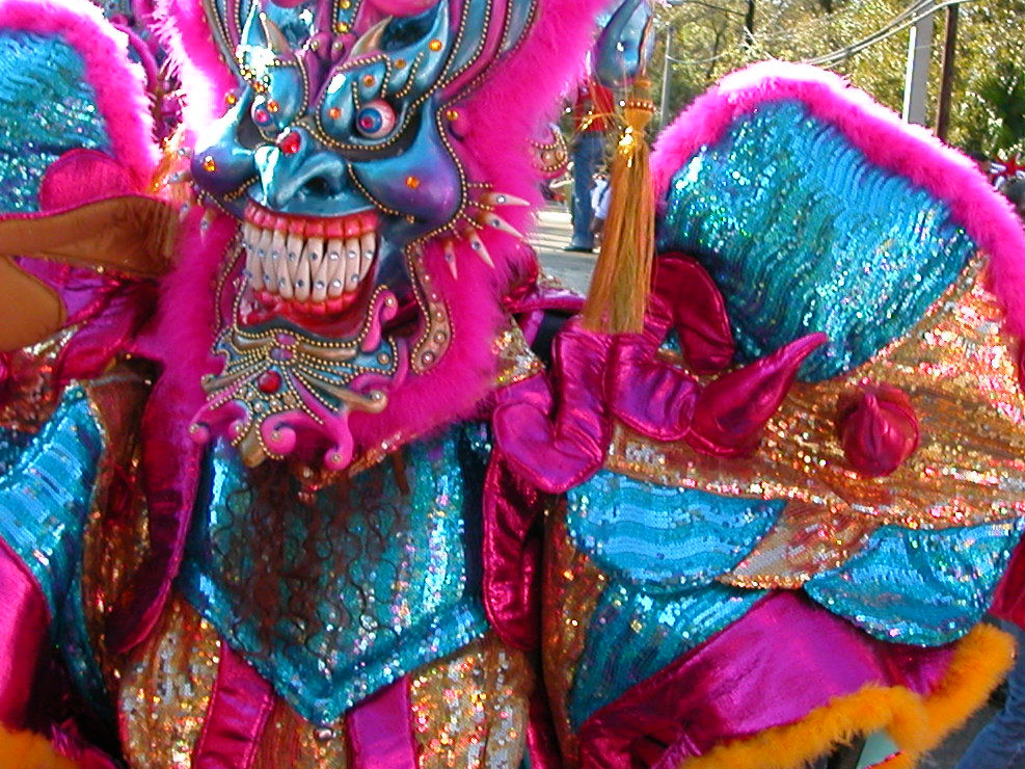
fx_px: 1776
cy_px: 335
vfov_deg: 24.4
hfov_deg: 32.0
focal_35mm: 60
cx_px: 656
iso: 100
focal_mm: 5.6
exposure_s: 1/359
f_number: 2.7
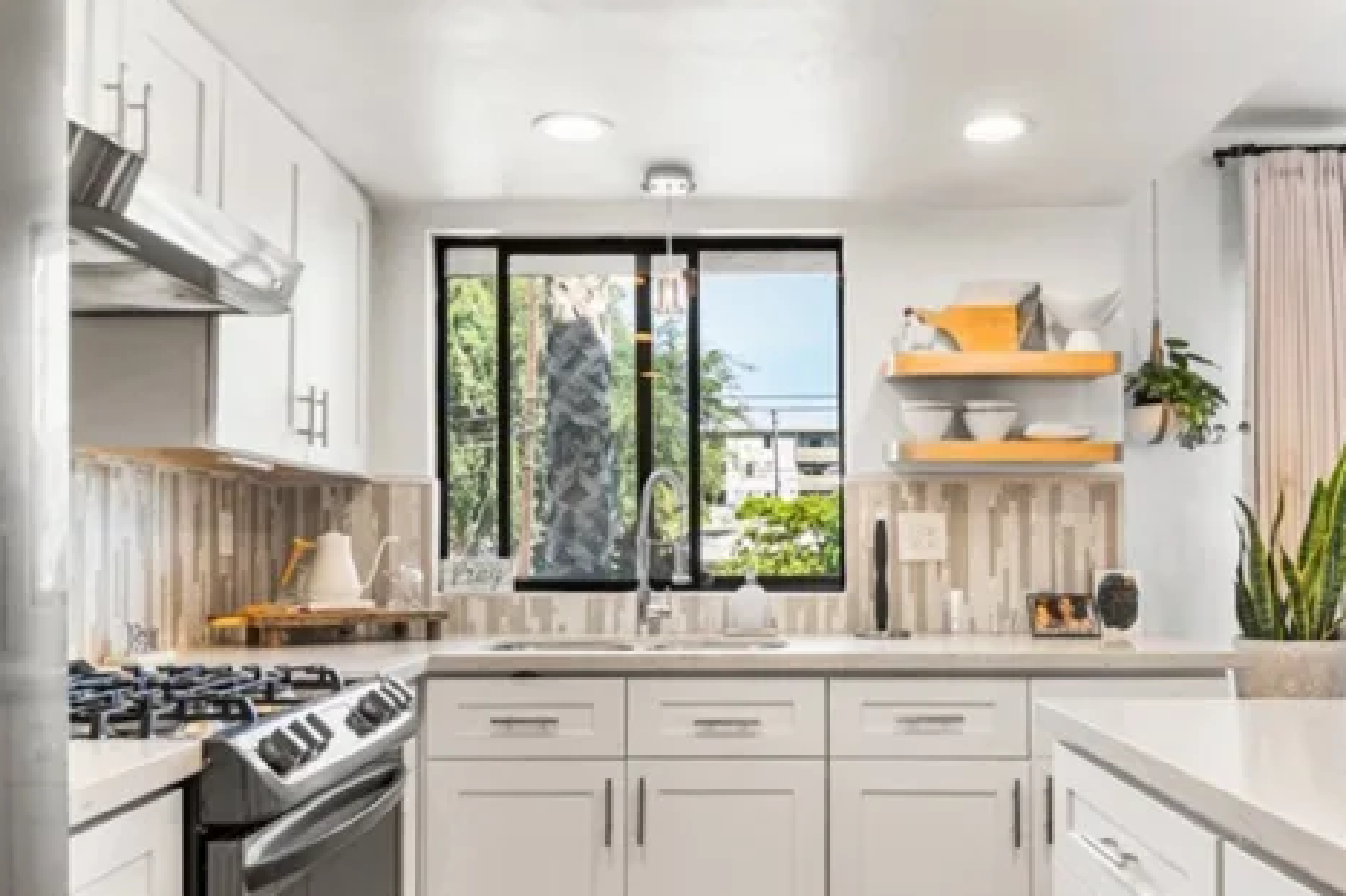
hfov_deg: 66.4
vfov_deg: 47.8
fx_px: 1009
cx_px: 837
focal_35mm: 27
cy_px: 513
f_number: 7.1
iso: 320
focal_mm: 10
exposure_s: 1/13
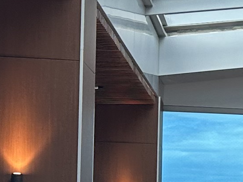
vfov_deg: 8.3
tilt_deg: -2.0
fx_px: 1242
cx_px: 694
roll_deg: -1.0
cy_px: 207
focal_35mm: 177
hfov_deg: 9.2
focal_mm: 6.86
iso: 80
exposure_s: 1/120
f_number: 1.78
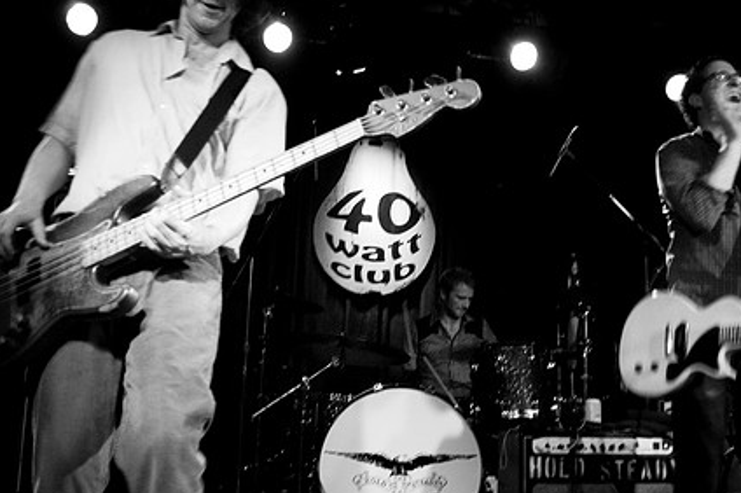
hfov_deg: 47.3
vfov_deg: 32.5
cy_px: 212
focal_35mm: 41
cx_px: 419
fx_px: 843
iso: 800
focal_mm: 20
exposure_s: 1/40
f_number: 2.8
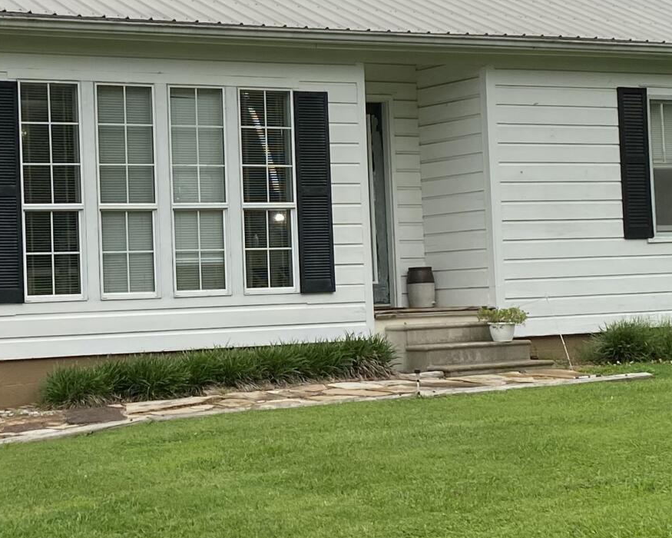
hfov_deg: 21.5
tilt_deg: +3.8
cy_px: 197
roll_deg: +2.3
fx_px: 1730
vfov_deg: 17.6
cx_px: 62
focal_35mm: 87
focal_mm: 4.25
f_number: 1.8
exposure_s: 1/415
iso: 32
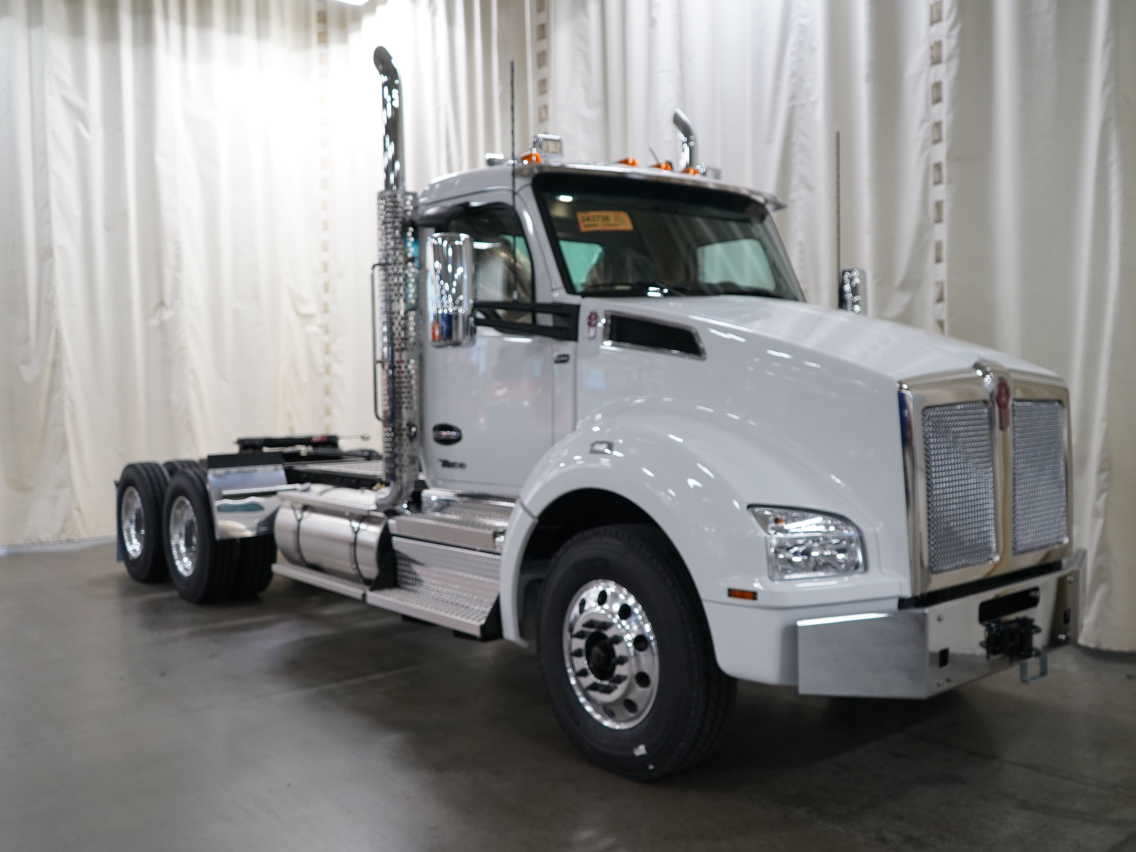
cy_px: 435
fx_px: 1017
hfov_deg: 58.3
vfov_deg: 45.4
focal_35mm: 31
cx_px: 608
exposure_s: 1/160
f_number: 4
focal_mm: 28
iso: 1600
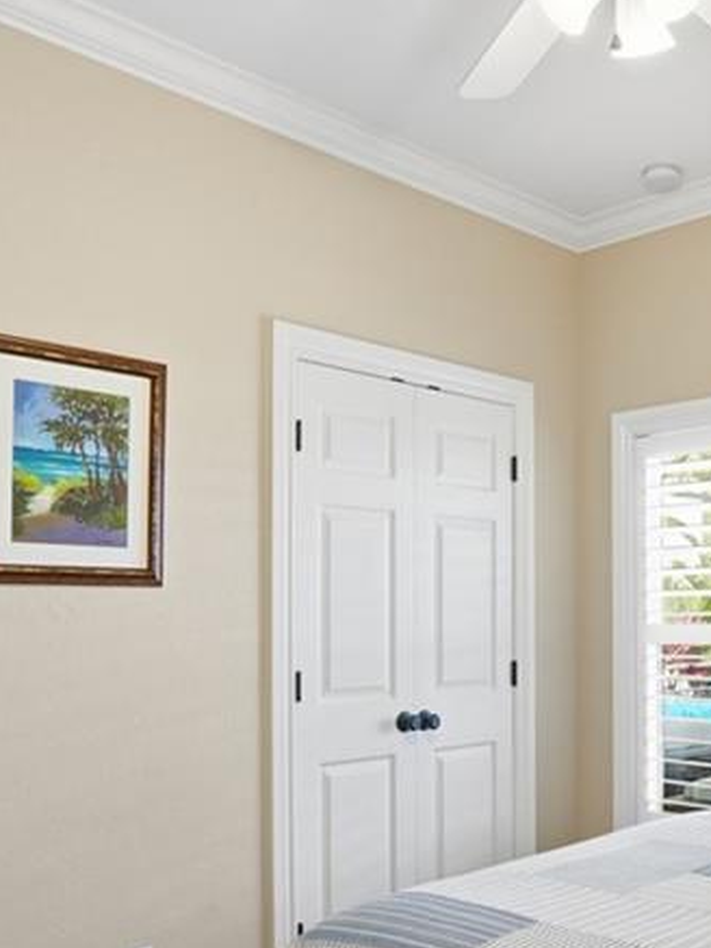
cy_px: 617
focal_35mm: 36
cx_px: 568
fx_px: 985
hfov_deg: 38.2
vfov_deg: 50.6
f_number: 9
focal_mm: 16
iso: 400
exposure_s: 1/200
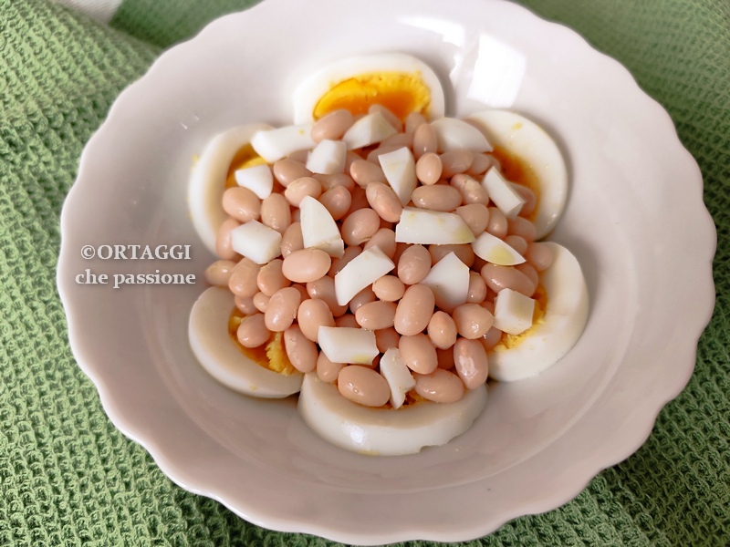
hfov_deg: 73.9
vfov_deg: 58.9
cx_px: 365
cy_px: 274
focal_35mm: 23
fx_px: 485
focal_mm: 6.14
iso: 640
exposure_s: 1/50
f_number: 1.65
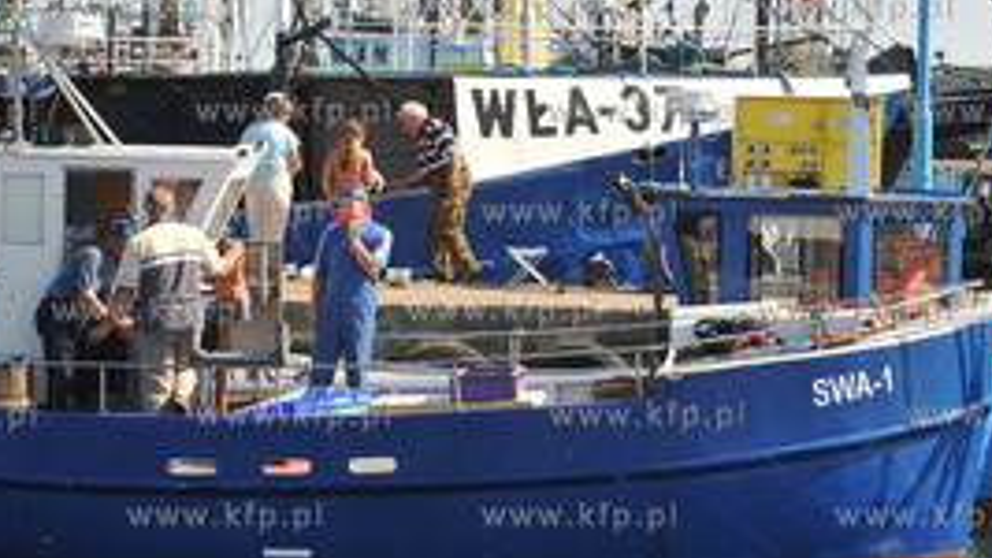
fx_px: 4786
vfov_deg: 6.7
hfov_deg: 11.8
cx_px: 424
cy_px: 160
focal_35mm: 182
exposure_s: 1/250
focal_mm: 116
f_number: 9
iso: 200
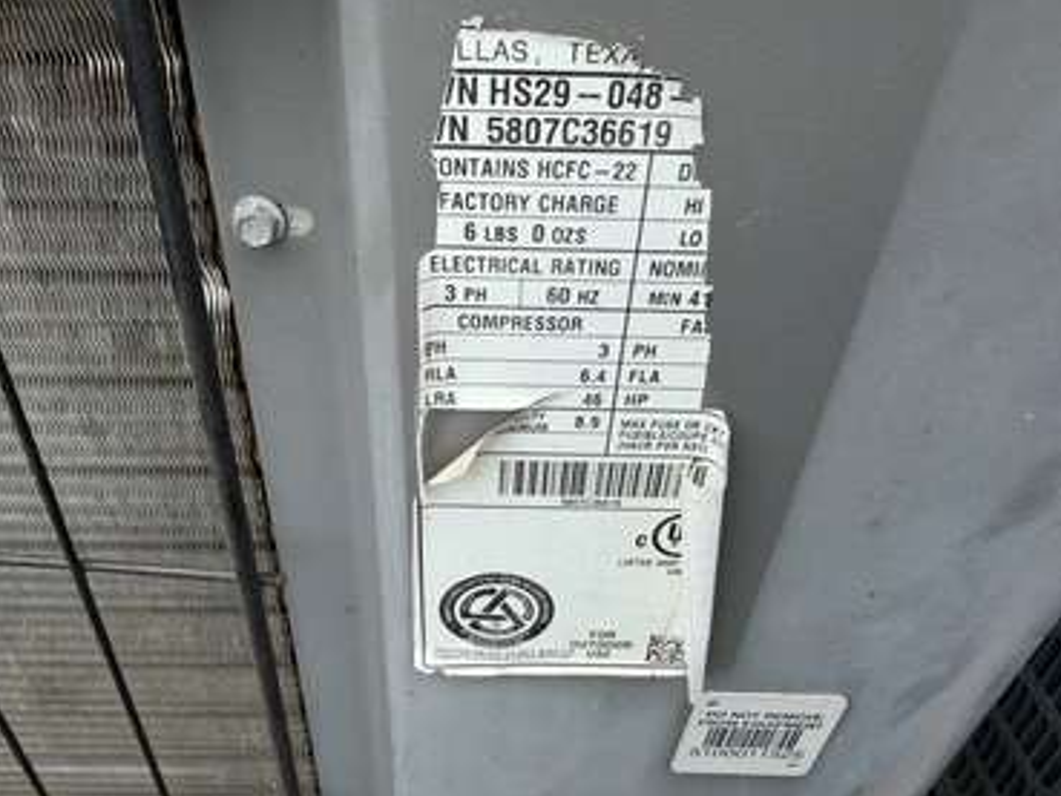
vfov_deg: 53.1
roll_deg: -1.4
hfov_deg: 67.3
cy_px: 405
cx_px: 552
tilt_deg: -36.0
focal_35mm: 26
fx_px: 797
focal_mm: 2.22
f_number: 2.2
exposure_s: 1/617
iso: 32
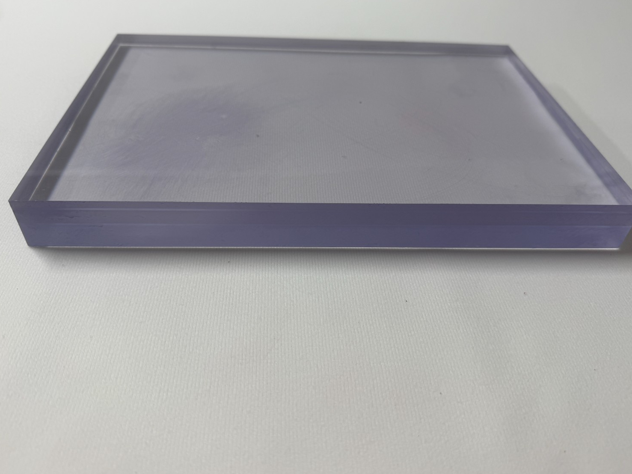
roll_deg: -3.5
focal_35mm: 26
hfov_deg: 67.3
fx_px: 475
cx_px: 317
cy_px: 225
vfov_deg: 53.0
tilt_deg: -40.8
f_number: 1.78
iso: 64
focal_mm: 6.76
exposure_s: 1/100
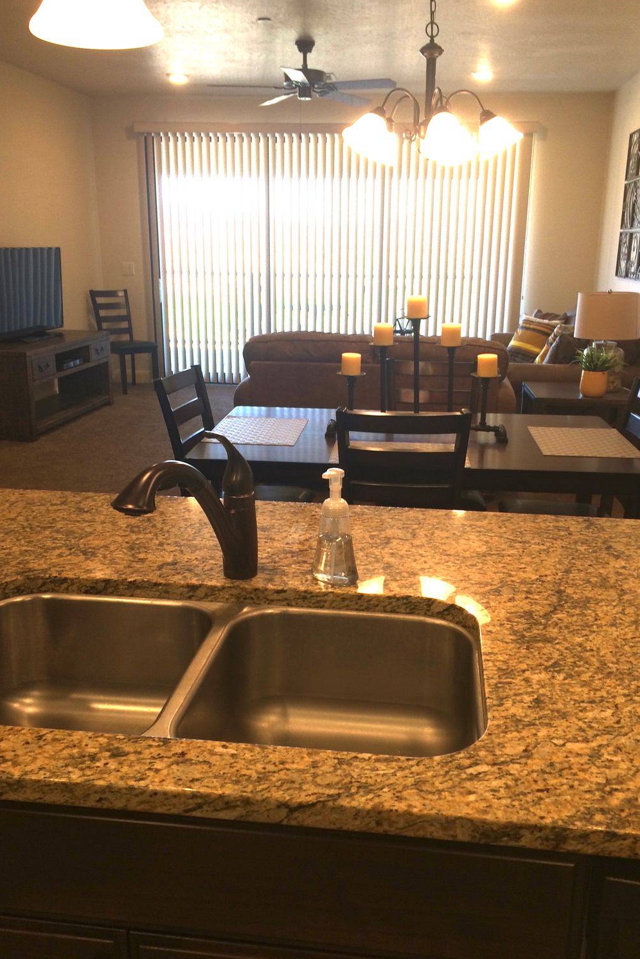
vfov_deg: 60.3
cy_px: 469
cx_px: 337
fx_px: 827
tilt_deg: -17.8
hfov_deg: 42.3
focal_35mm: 31
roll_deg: +0.5
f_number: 2.2
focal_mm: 4.15
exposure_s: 1/40
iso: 40
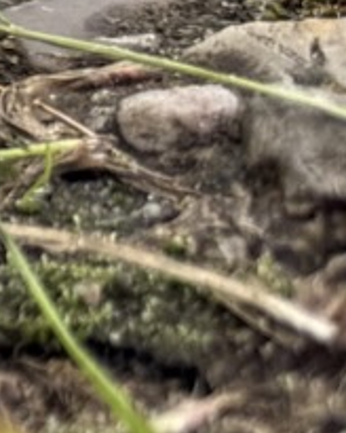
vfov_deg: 8.3
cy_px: -142
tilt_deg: -10.4
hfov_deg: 4.7
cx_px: -1762
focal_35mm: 229
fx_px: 2931
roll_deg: +0.0
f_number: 1.78
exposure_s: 1/1211
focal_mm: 6.76
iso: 80
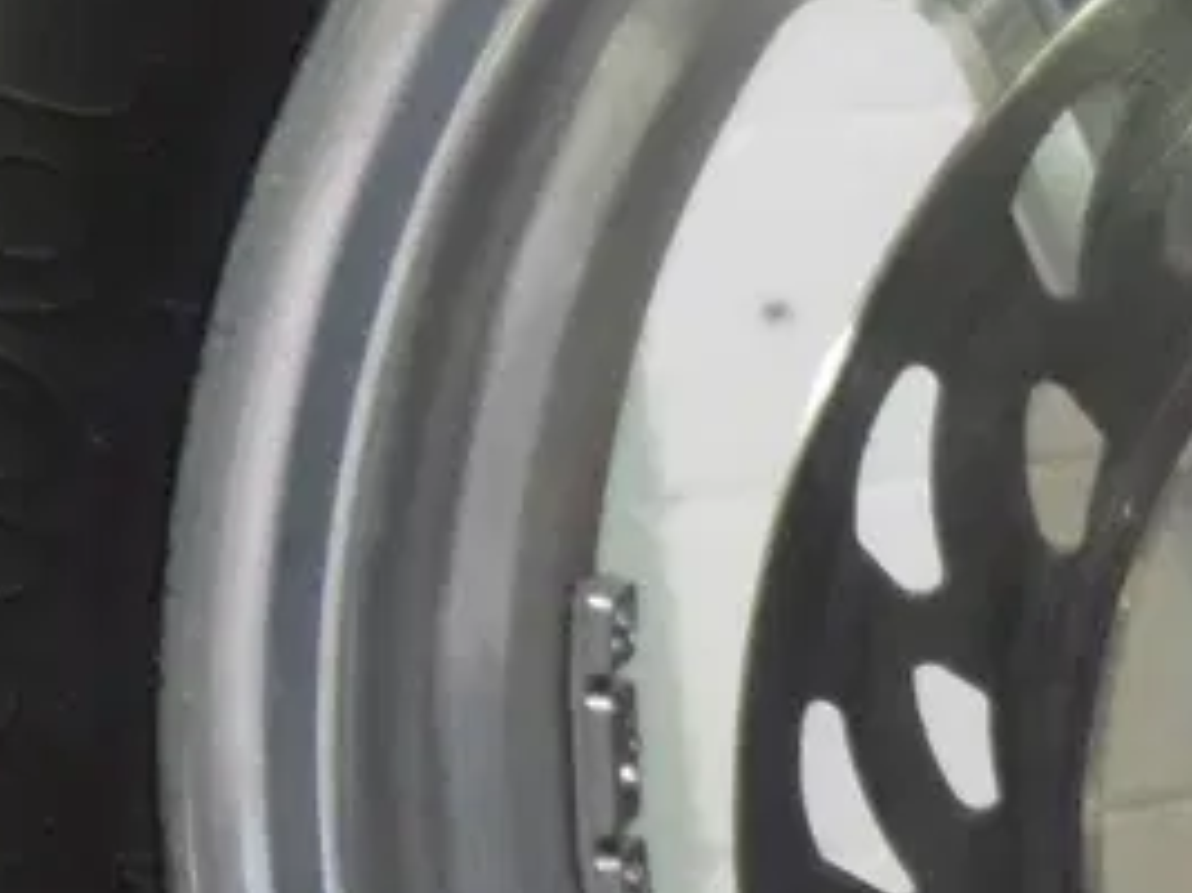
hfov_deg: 11.6
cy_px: 933
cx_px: 2380
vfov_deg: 9.6
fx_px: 5266
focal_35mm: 153
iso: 640
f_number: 3
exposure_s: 1/25
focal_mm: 6.2
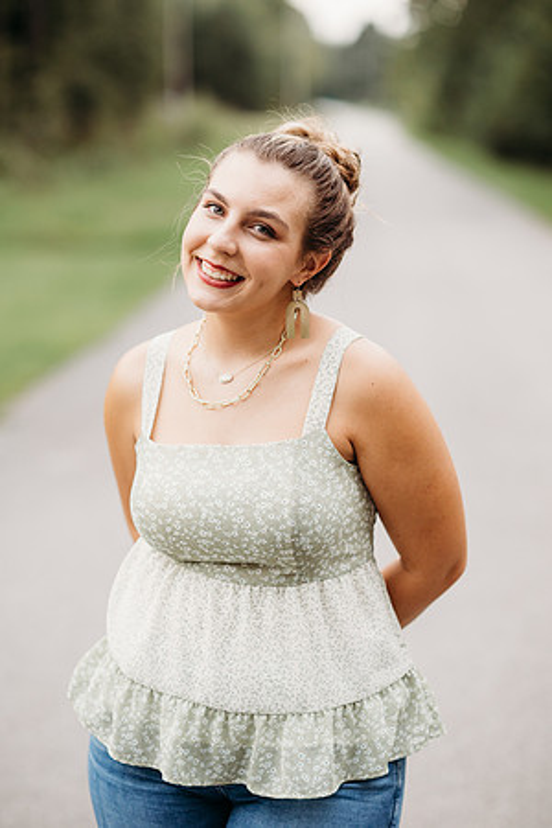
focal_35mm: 85
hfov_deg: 16.1
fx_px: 1955
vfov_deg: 23.9
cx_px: 276
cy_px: 414
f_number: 2.2
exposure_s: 1/250
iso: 400
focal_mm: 85
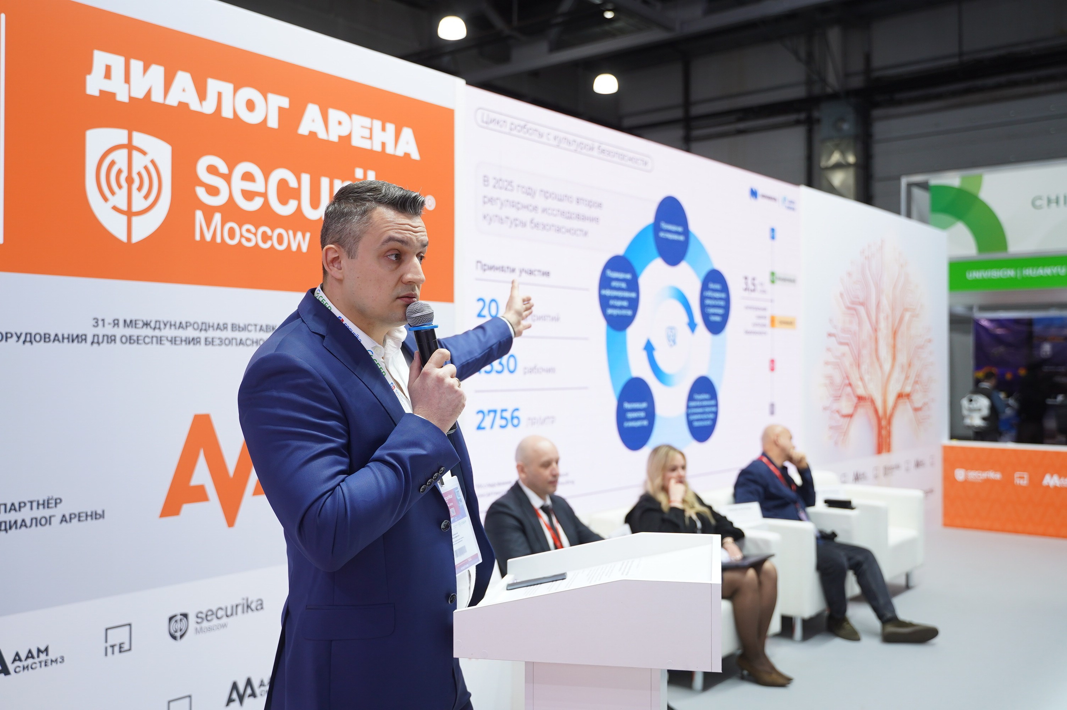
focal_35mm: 34
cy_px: 355
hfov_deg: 55.8
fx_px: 1007
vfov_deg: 38.8
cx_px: 534
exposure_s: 1/100
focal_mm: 34
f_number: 3.2
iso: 640
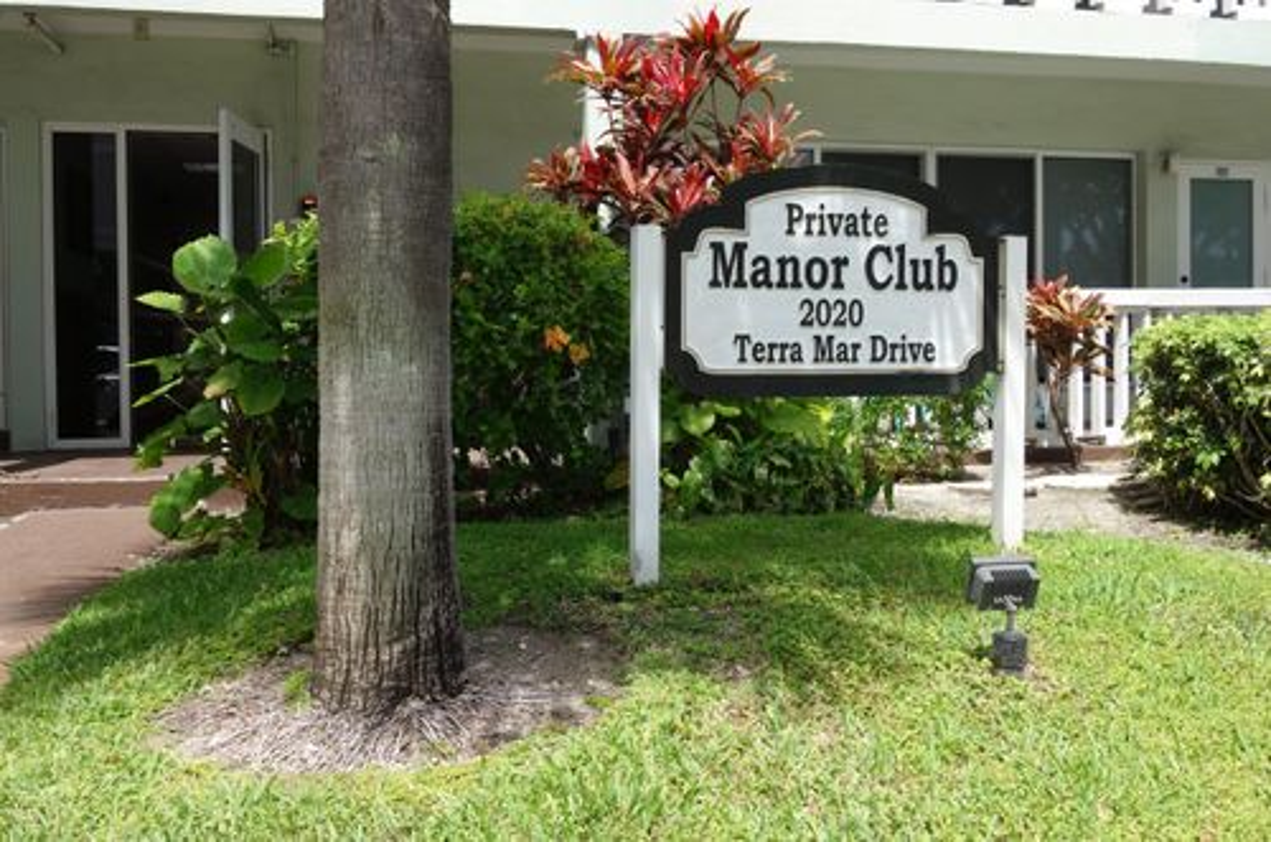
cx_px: 636
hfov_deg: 65.6
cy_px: 421
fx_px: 986
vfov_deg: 46.2
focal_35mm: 28
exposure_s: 1/200
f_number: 5.6
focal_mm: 10.4
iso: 125
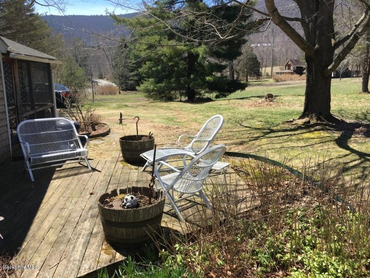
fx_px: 310
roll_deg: -0.3
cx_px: 185
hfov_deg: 61.7
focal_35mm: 29
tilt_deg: -12.1
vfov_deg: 48.2
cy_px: 139
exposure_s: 1/793
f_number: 2.2
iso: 25
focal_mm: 4.15
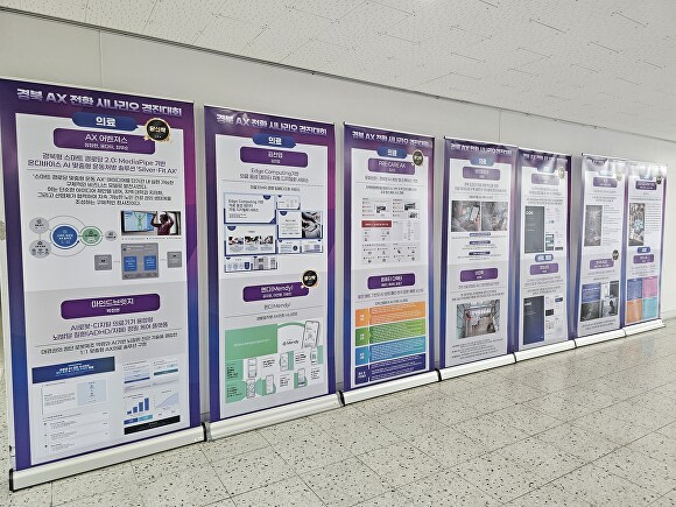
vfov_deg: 58.9
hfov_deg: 73.9
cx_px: 338
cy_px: 254
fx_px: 449
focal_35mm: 23
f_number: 1.7
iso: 200
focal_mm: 6.3
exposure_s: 1/60
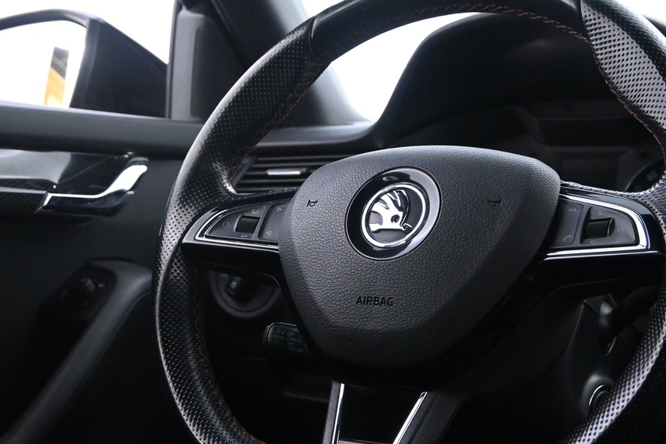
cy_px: 253
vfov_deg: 24.6
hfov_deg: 36.0
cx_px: 417
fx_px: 1017
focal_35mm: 55
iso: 3200
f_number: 3.8
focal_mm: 20
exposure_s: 1/20
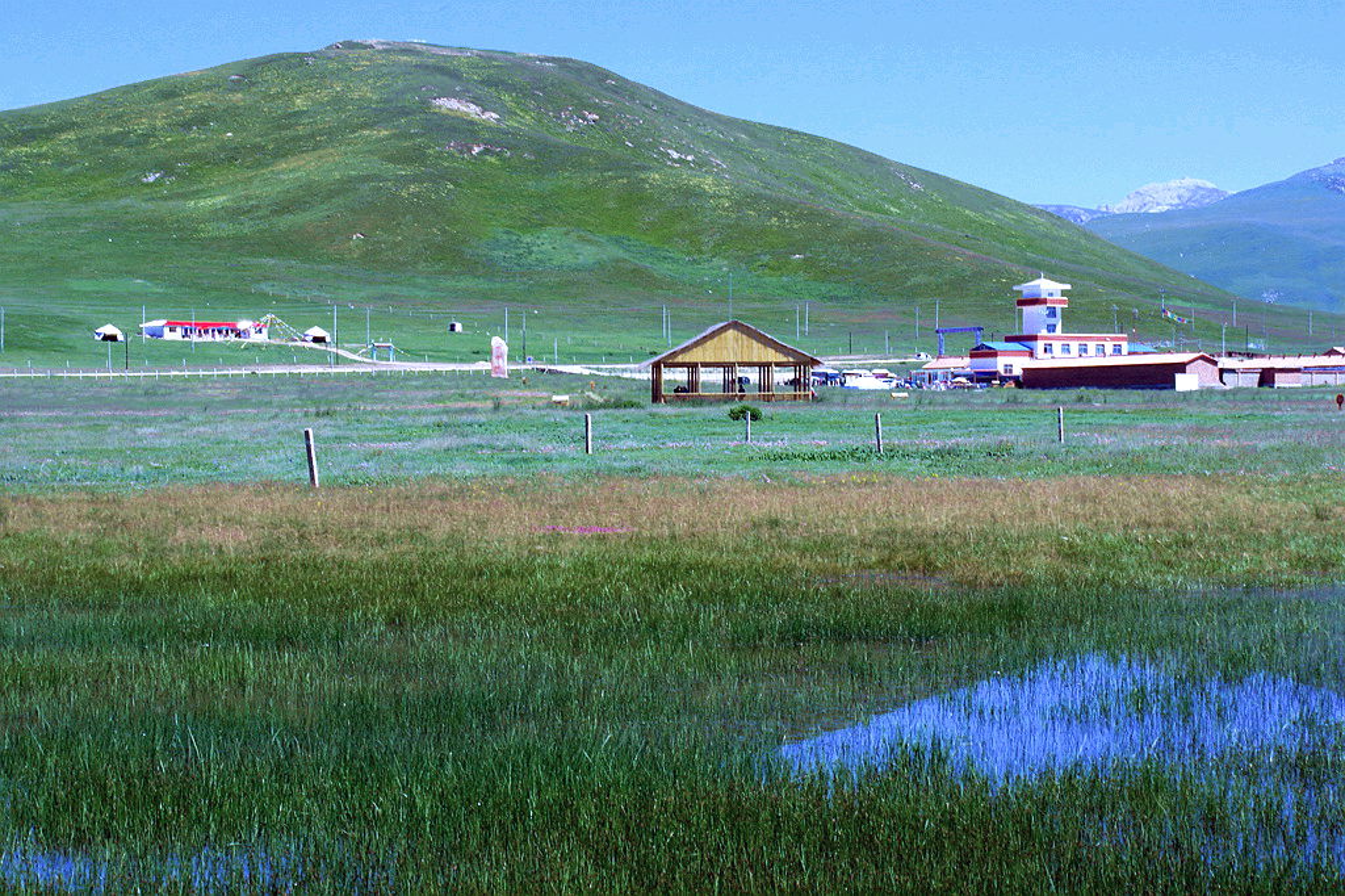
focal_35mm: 77
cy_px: 448
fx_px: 2876
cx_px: 672
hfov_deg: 26.3
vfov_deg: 17.7
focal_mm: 50
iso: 200
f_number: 18
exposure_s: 1/50
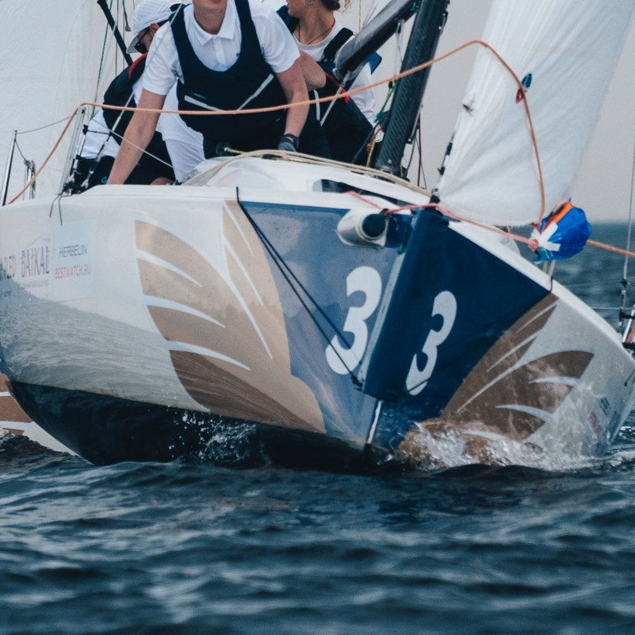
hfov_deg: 2.1
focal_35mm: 835
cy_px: 4
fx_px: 17330
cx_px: 116
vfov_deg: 2.1
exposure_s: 1/500
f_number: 4
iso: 320
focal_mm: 200
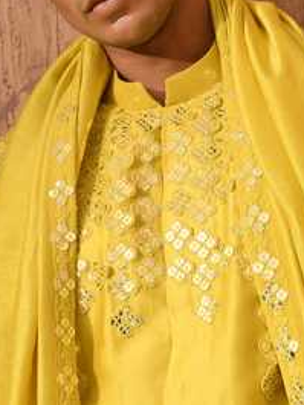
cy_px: 141
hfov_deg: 18.9
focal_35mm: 78
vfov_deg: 24.9
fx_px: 913
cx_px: 177
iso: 250
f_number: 7.1
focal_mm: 41
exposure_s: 1/160
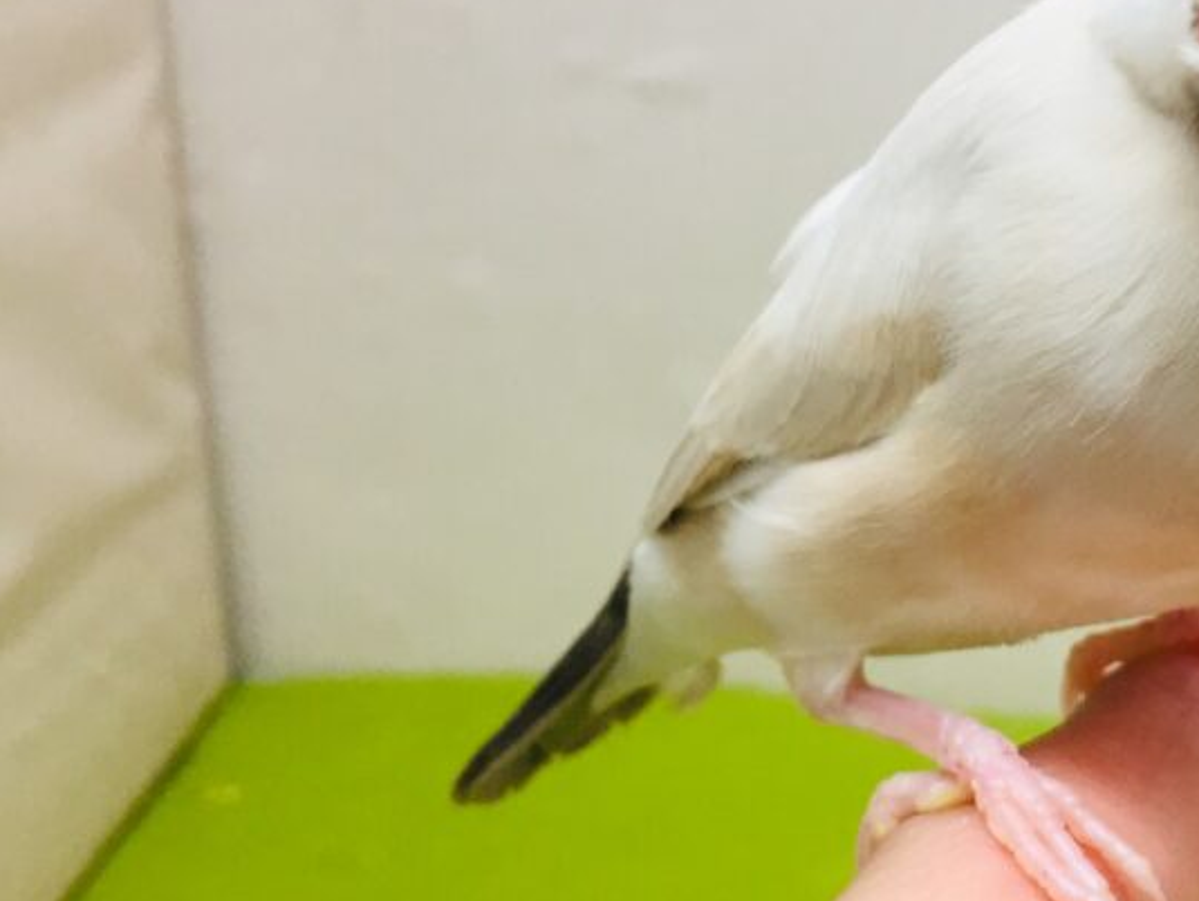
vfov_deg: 22.4
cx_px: 948
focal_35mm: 65
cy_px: 229
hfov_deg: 29.2
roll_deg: -2.1
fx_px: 2253
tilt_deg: -19.0
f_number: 2.2
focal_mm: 4.15
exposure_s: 1/30
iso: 40
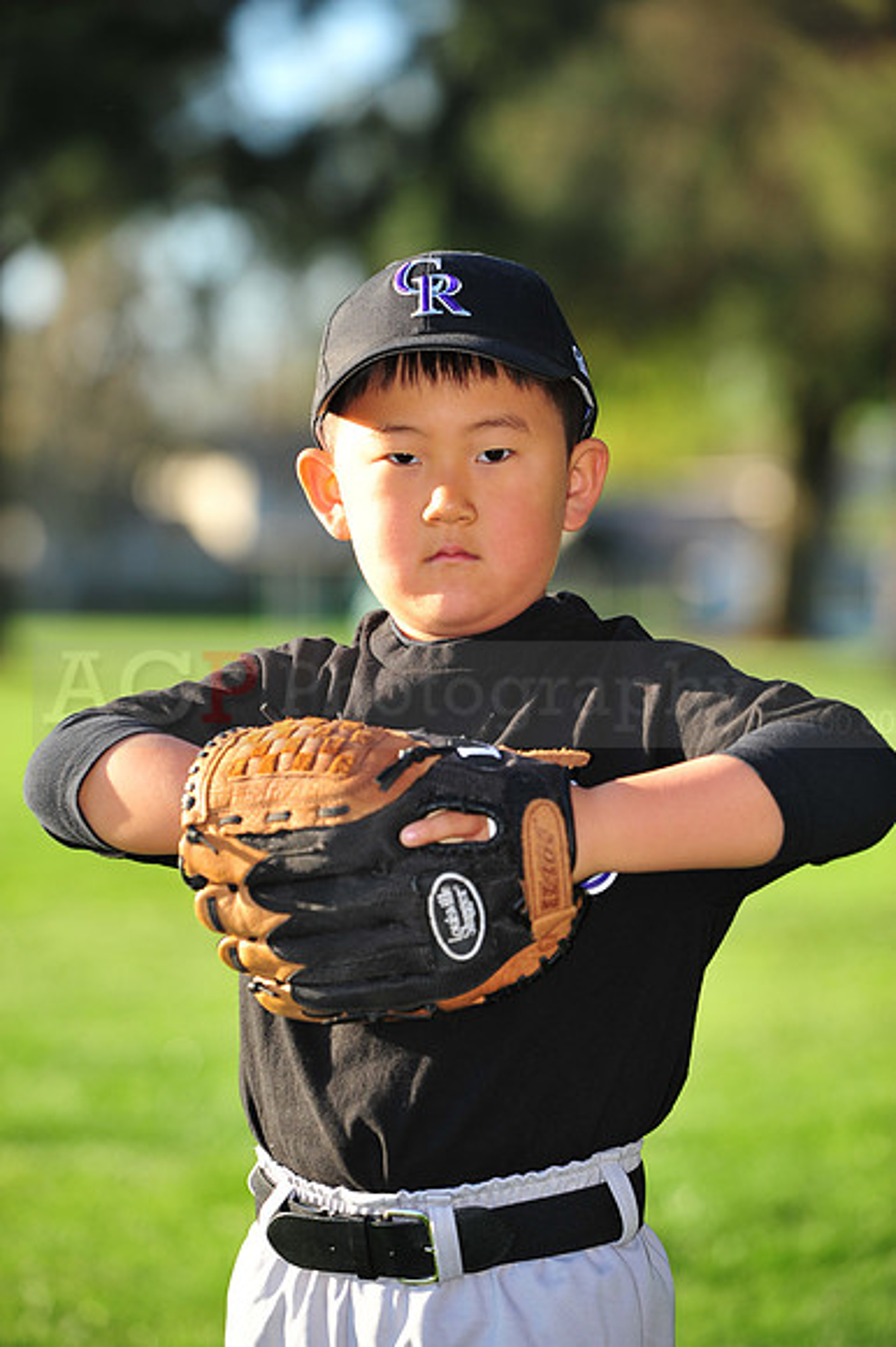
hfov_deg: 9.5
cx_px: 448
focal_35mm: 145
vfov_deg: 14.2
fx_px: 5419
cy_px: 674
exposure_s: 1/500
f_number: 4.5
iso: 200
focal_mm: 145
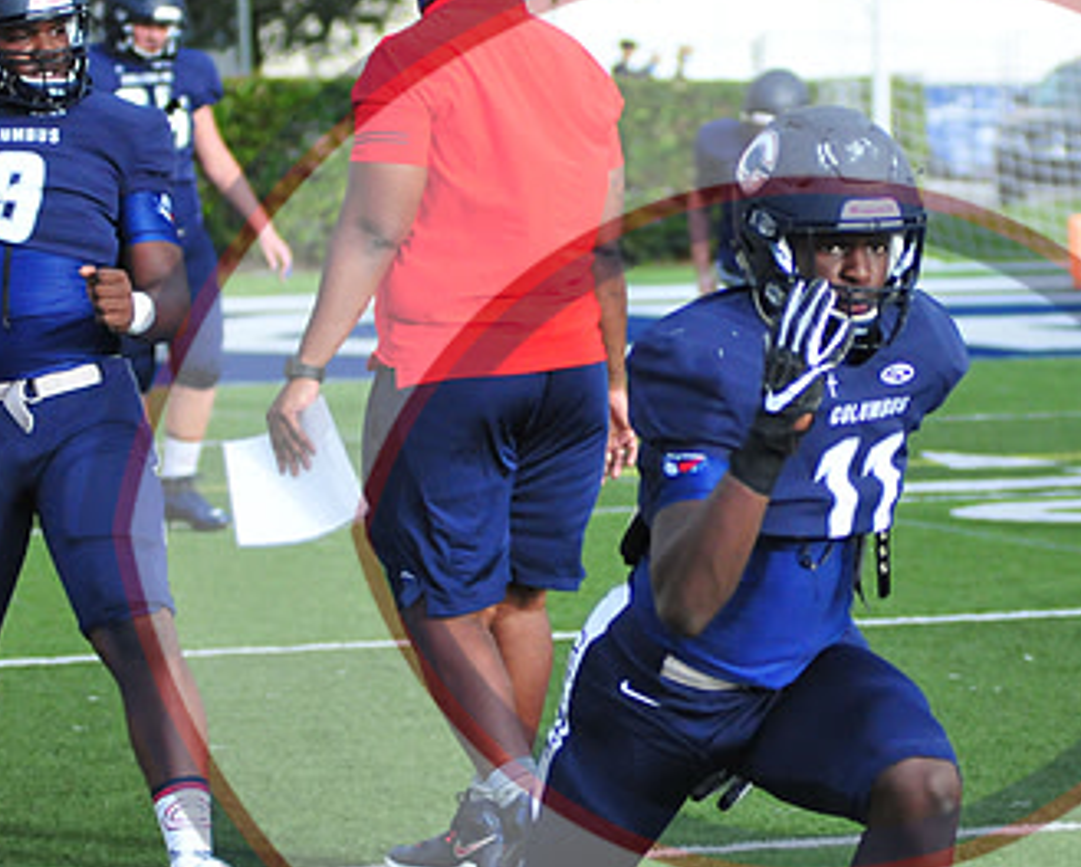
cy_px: 530
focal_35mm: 198
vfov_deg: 7.8
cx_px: 798
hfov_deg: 9.7
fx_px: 6342
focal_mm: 80
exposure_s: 1/8000
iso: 1600
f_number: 2.8
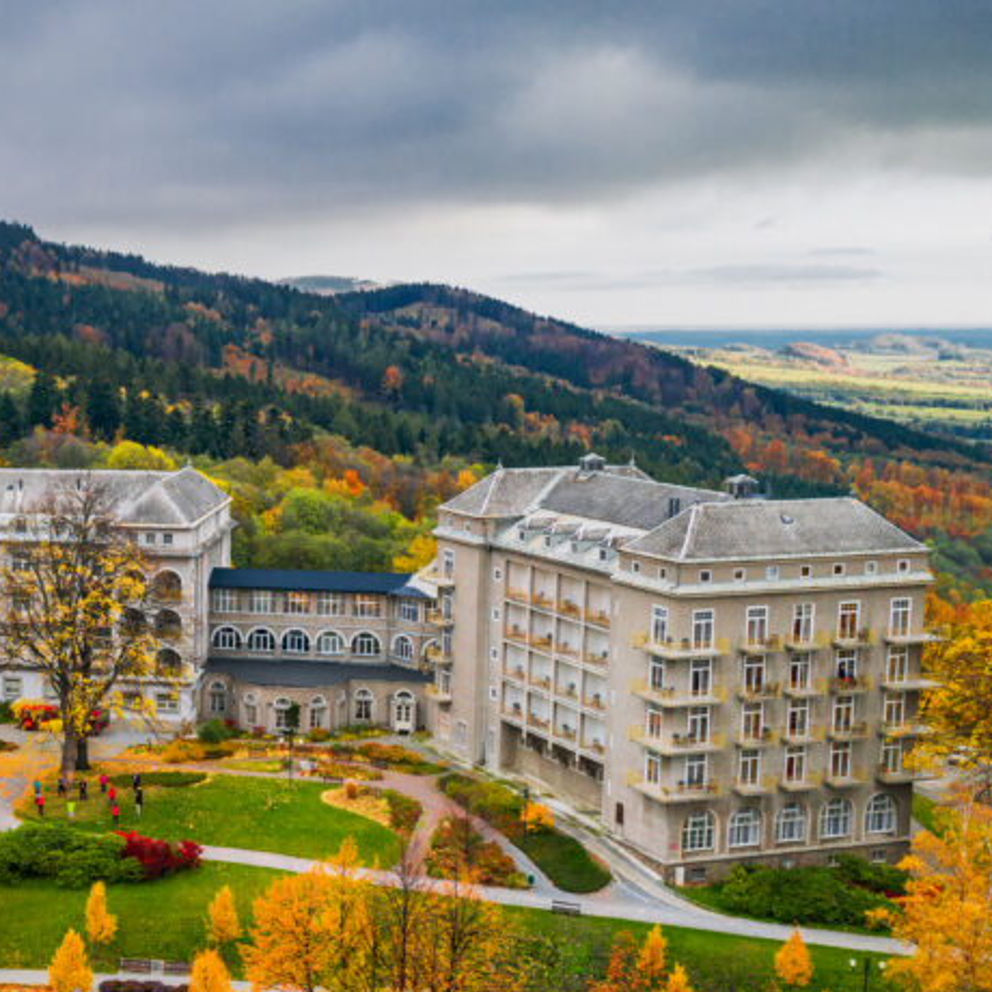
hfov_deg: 30.2
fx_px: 1718
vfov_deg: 32.2
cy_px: 563
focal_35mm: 53
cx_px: 24
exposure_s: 1/60
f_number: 3.5
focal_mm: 10.26
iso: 100
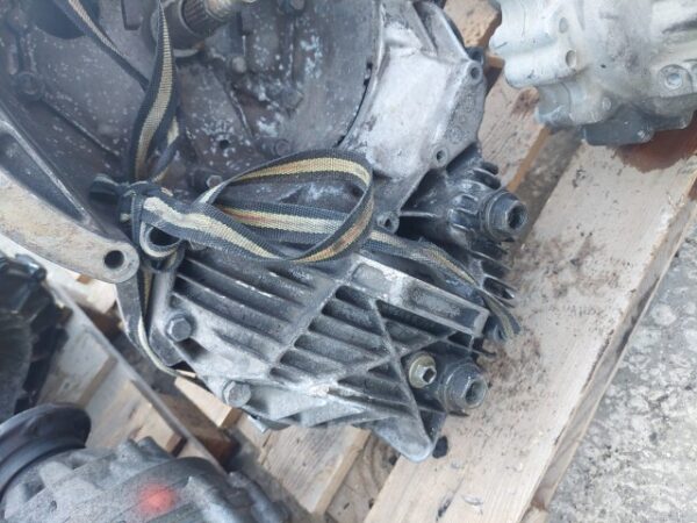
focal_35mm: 25
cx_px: 348
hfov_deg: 69.4
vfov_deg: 54.9
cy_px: 262
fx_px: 503
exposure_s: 1/100
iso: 100
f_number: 1.8
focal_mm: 5.23
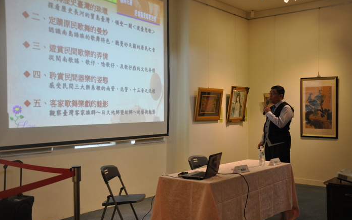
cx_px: 176
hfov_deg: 49.3
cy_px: 108
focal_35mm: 40
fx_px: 384
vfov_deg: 32.0
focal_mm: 26
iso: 400
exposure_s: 1/25
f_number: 5
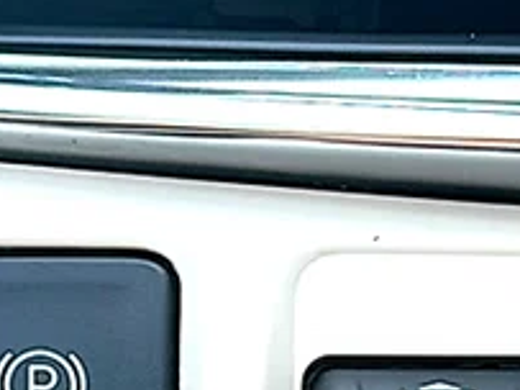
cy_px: 586
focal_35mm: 138
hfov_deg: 14.2
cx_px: 397
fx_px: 2072
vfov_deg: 10.4
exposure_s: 1/268
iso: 100
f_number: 1.78
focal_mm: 6.86
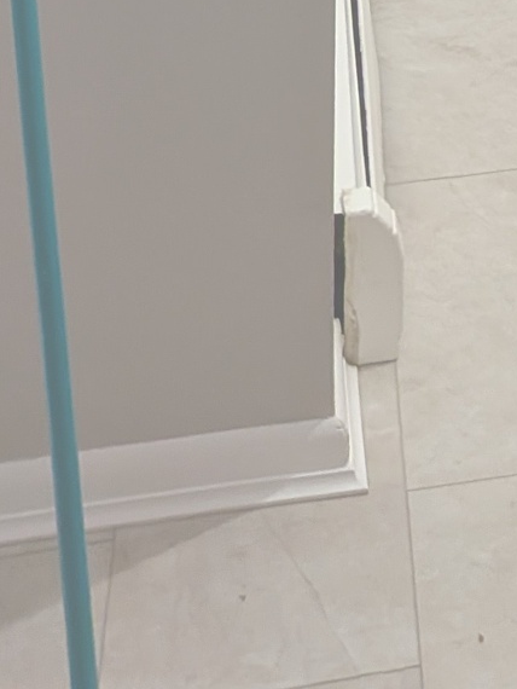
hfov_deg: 14.1
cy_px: -702
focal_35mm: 97
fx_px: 1930
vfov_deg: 15.8
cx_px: 831
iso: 27
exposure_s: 1/120
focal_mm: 4.53
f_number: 1.7
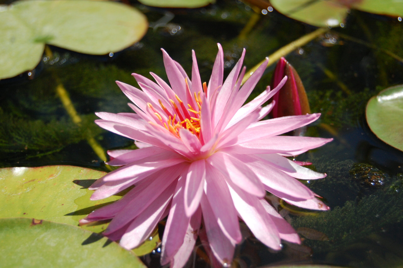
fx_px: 705
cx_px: 202
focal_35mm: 63
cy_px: 134
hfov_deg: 31.9
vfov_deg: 21.5
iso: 800
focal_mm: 42
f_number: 5.3
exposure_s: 1/4000
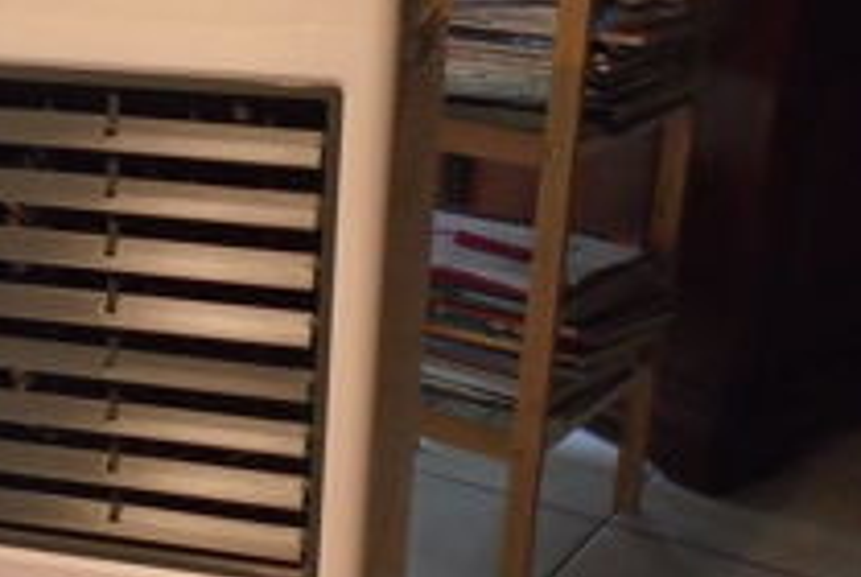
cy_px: 499
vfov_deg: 21.6
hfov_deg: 31.8
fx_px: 1485
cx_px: 222
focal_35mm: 62
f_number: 3.2
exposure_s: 1/30
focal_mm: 4.6
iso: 400
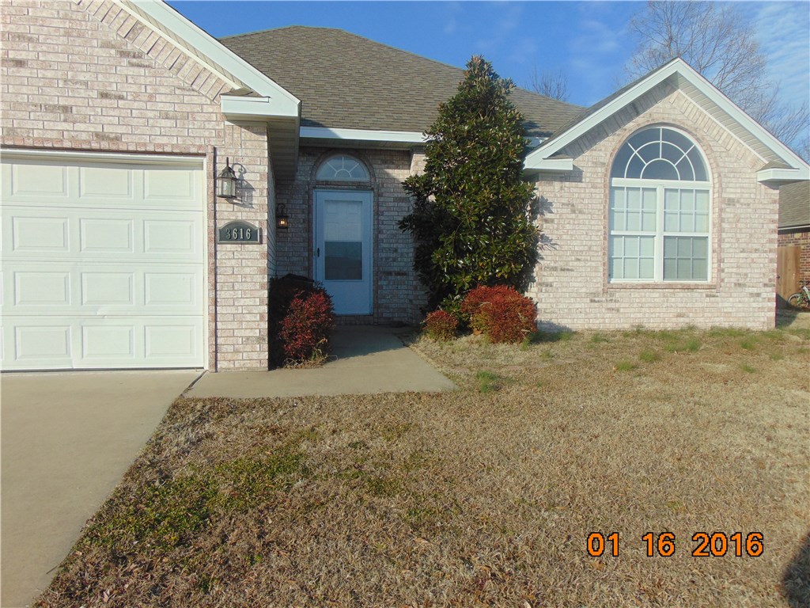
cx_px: 405
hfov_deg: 69.4
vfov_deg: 54.9
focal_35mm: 25
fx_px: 585
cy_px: 304
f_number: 7.7
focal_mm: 4.5
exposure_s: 1/200
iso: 80
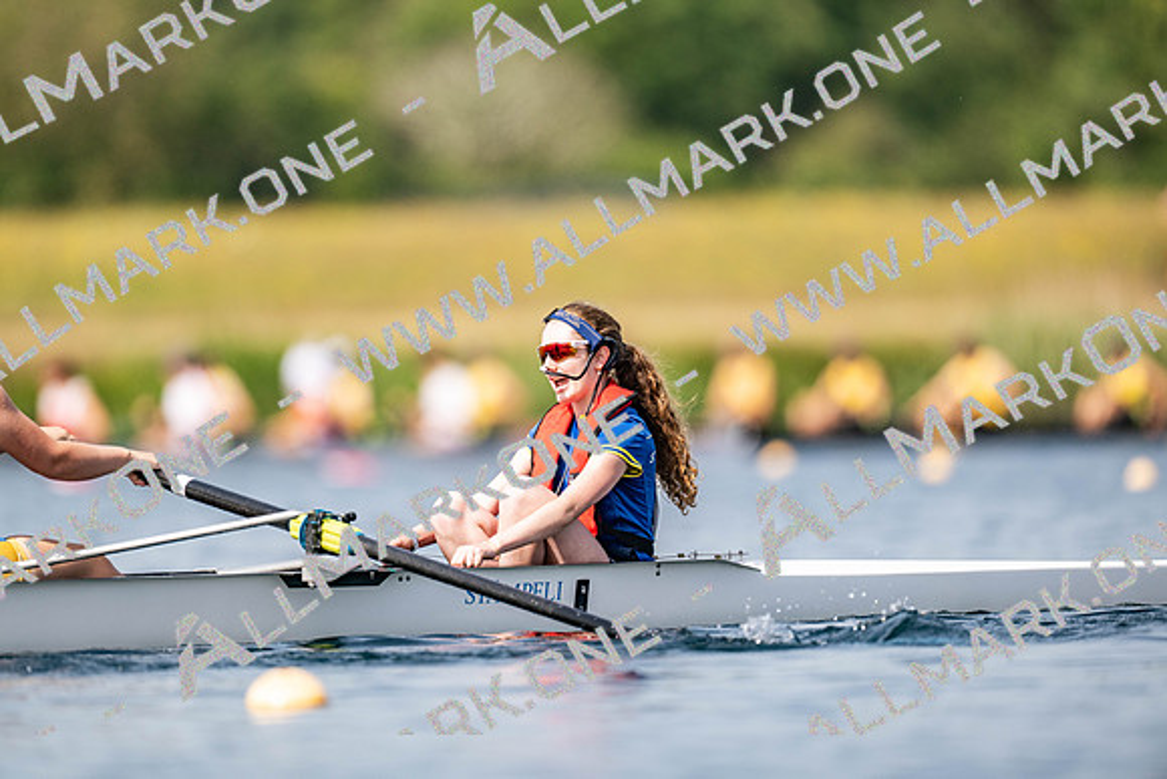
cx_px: 584
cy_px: 390
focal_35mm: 600
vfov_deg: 2.3
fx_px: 19454
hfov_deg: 3.4
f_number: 4
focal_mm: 600
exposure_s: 1/2500
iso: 160
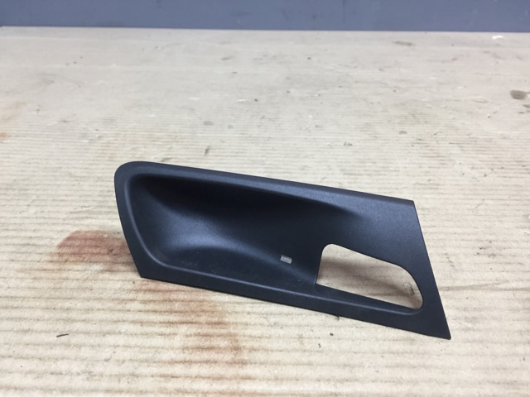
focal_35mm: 29
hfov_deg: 61.7
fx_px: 444
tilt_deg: -27.9
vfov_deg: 48.2
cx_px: 265
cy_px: 198
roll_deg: -2.6
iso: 80
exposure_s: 1/33
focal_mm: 4.15
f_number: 2.2
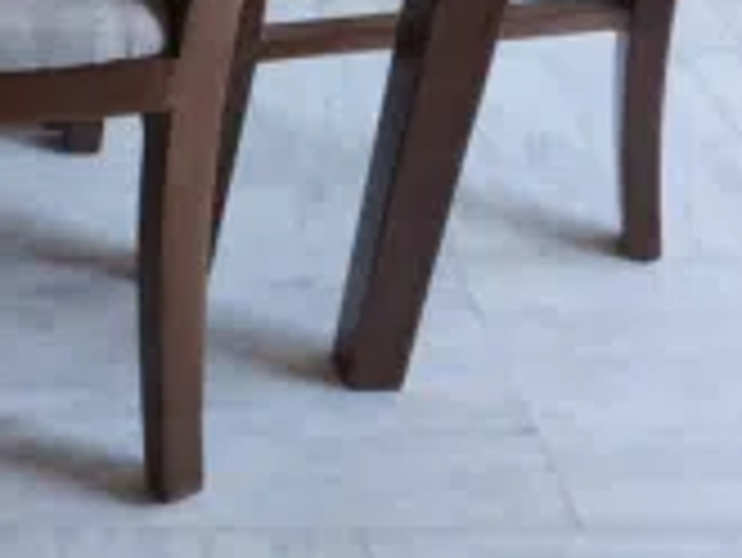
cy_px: -212
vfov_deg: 15.6
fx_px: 1909
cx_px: -288
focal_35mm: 89
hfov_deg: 19.8
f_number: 1.7
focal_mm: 5.35
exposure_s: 1/50
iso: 400
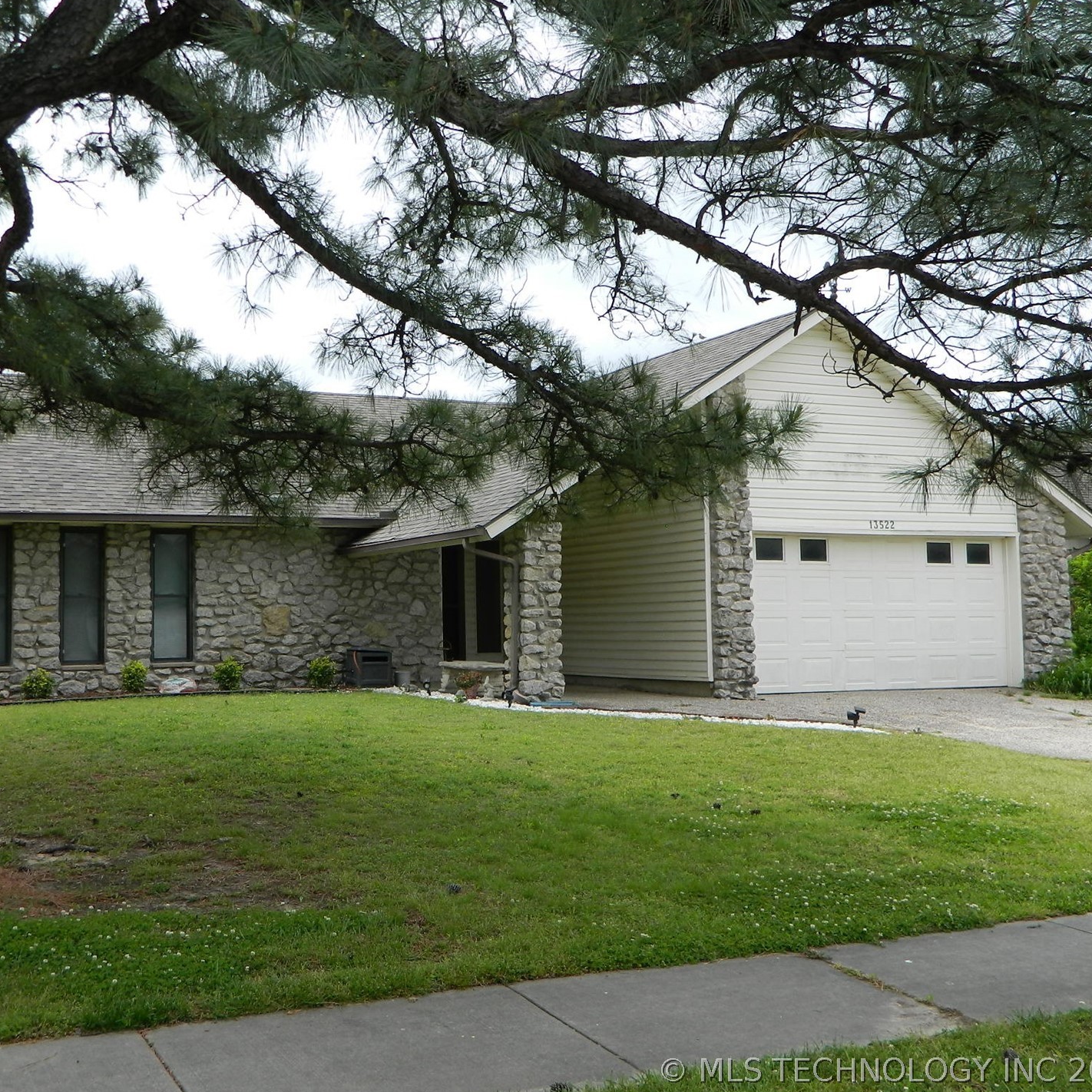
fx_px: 1321
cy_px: 543
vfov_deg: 44.9
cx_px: 418
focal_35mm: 37
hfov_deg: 44.6
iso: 80
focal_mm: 5.6
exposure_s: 1/640
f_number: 3.2
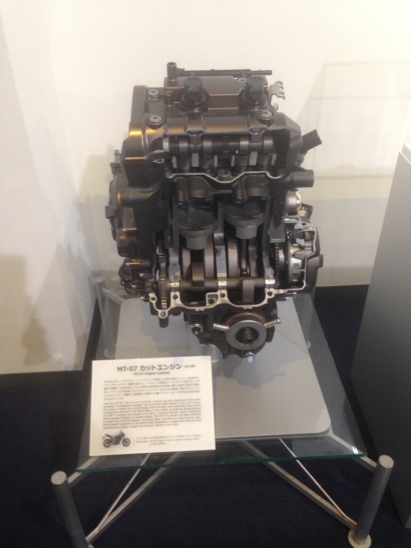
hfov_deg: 42.9
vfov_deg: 55.4
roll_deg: +0.9
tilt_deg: -36.0
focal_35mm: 33
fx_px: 522
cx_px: 206
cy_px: 274
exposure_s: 1/20
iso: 100
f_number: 2.4
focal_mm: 4.12
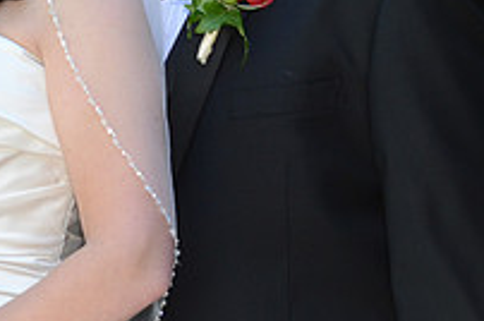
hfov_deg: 10.6
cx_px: 12
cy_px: 53
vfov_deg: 7.1
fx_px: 2596
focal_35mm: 193
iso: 500
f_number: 5.6
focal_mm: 45
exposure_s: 1/100
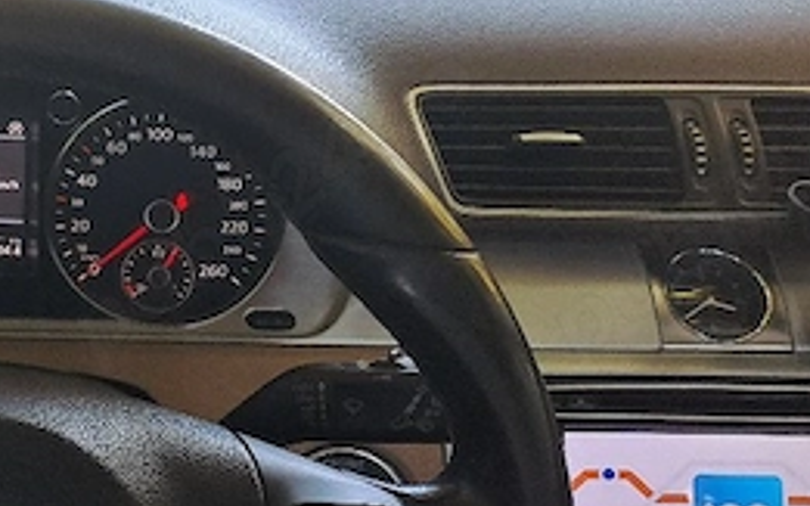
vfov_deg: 21.3
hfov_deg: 30.0
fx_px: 1346
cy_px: 220
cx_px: -87
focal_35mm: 61
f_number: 1.8
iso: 32
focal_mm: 4.65
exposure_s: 1/50
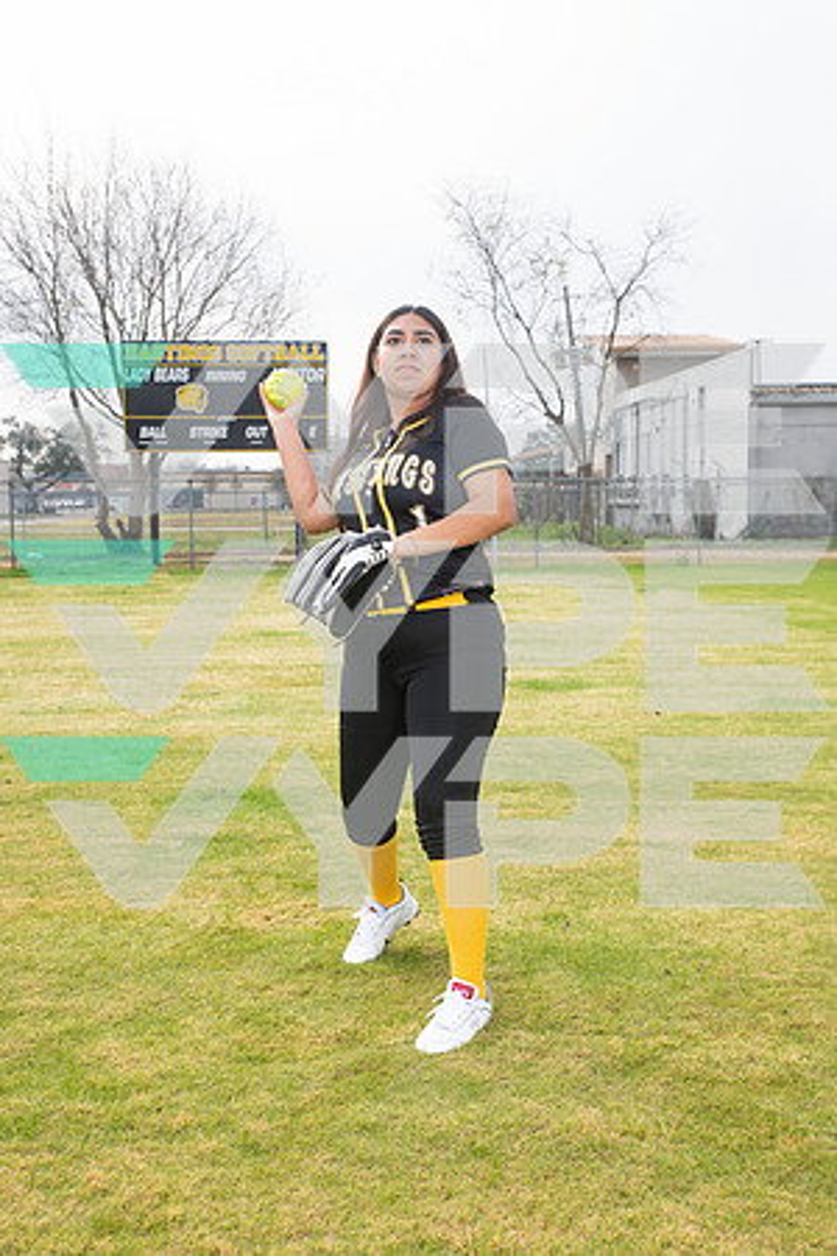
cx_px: 418
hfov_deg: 30.5
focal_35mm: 44
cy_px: 628
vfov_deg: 44.5
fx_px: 1534
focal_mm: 44
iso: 200
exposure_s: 1/400
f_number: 7.1
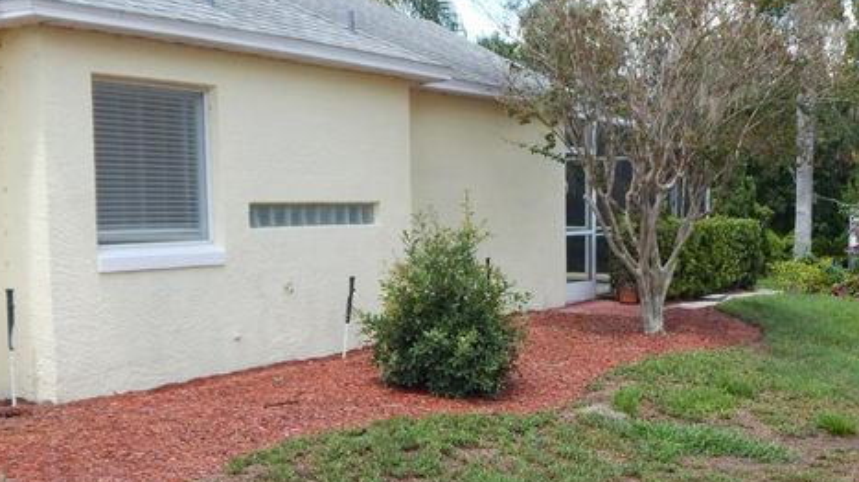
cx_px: 538
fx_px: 1161
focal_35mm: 51
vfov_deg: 23.4
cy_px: 316
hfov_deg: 40.3
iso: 125
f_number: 3.2
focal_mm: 5.6
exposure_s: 1/640
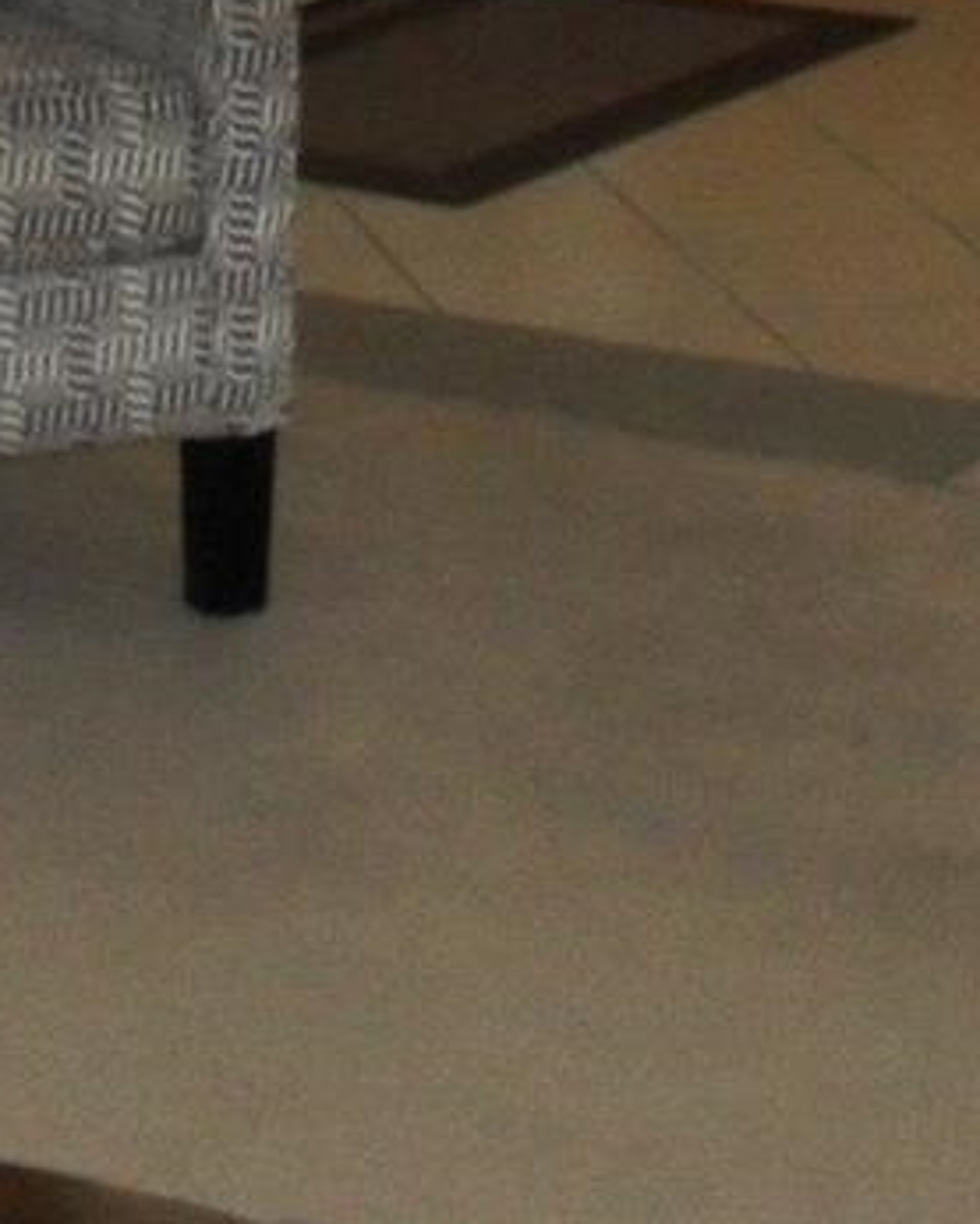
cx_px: 923
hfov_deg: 10.4
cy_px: -722
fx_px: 5363
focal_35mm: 148
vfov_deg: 12.3
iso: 200
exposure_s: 1/45
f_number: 3.2
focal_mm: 6.3
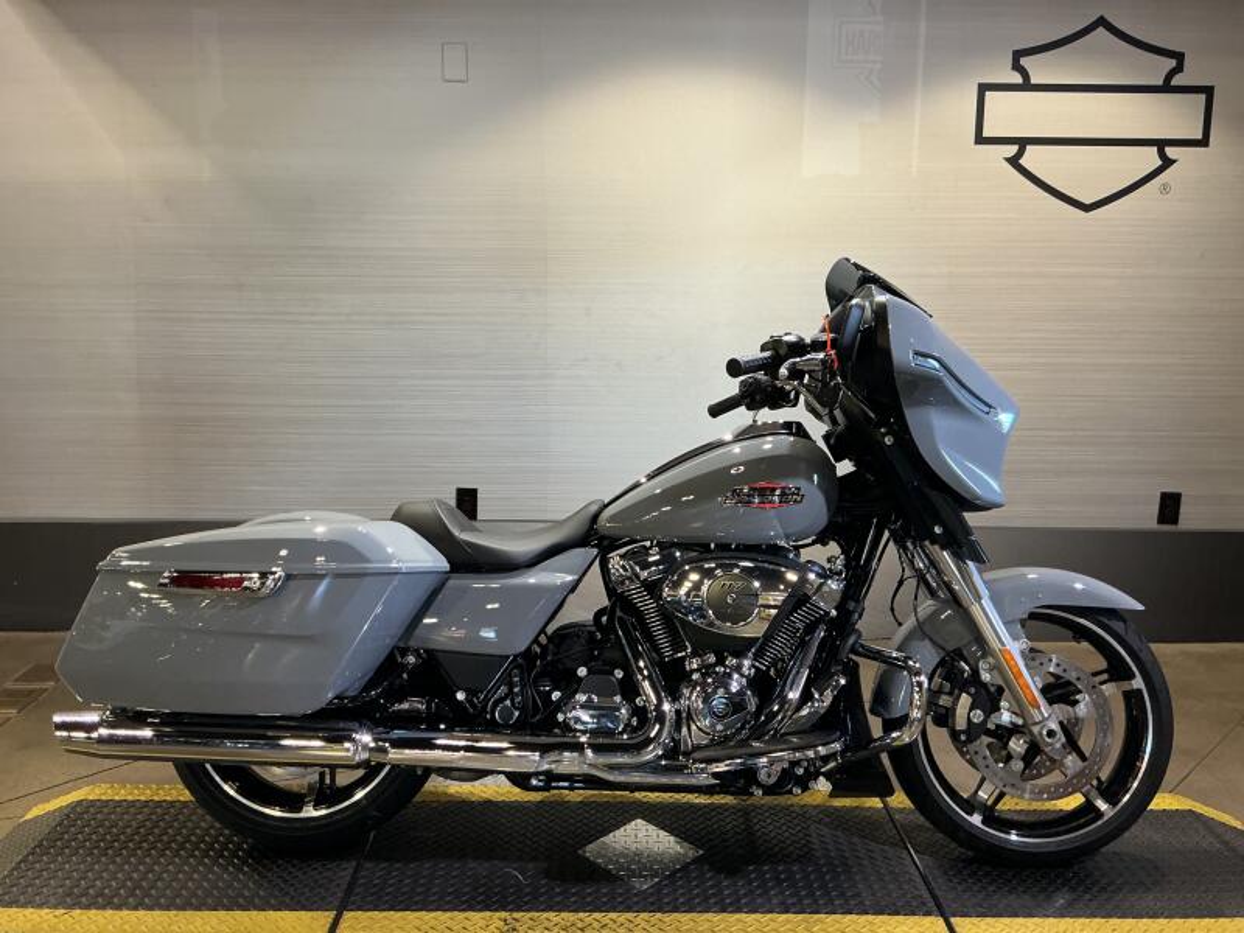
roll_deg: -0.9
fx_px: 1042
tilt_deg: -10.1
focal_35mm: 29
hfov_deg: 61.7
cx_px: 622
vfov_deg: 48.2
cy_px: 466
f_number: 1.8
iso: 80
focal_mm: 3
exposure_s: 1/60
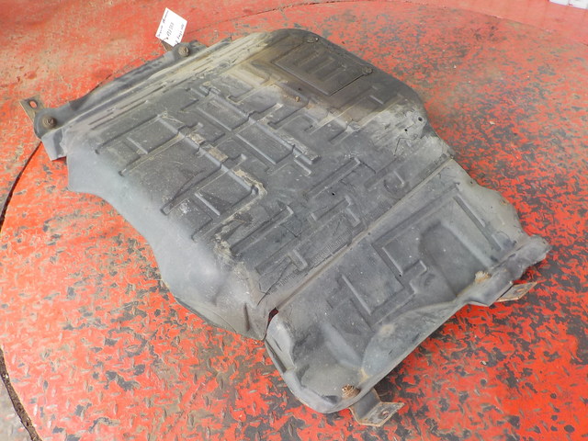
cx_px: 294
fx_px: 510
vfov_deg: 46.8
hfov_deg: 60.0
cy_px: 220
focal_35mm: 30
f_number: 3.3
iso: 125
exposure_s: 1/80
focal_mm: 4.1
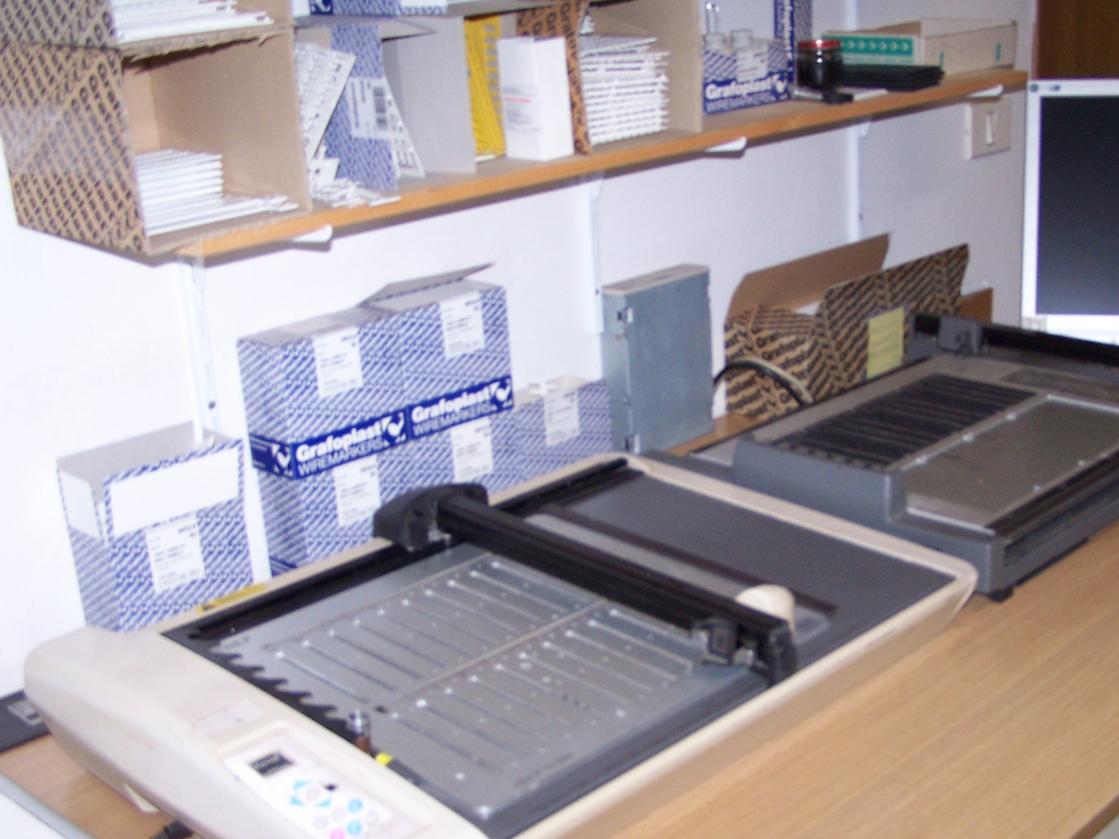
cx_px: 691
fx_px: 1552
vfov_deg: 30.3
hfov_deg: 39.4
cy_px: 466
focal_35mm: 48
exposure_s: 1/60
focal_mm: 6.3
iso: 140
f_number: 2.8
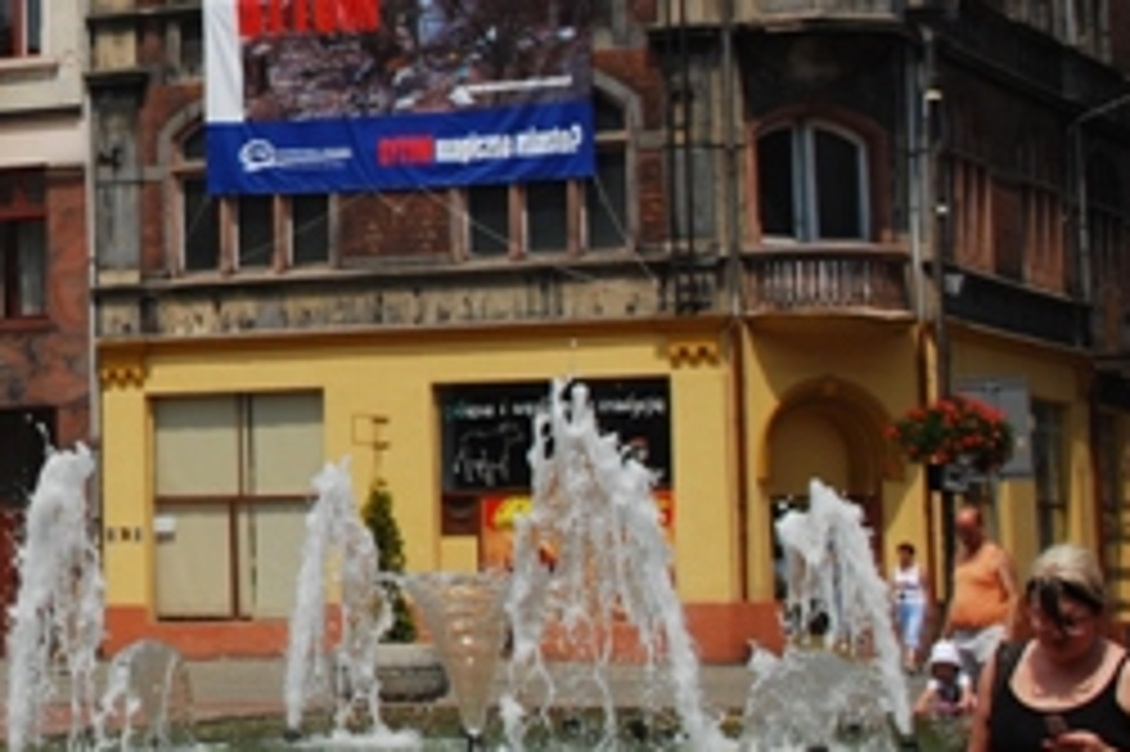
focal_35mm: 135
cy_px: -9
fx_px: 4235
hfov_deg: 14.7
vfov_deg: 10.1
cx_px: -200
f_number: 9
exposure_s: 1/400
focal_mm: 30
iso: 100
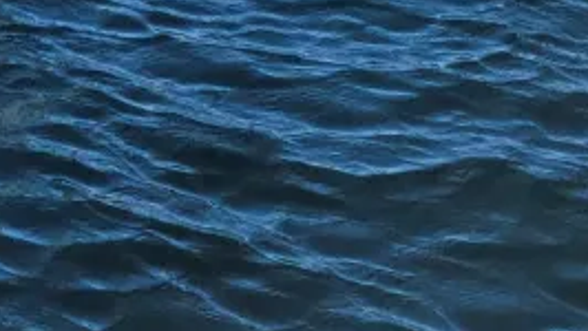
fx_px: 2325
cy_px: -733
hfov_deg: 11.8
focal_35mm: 149
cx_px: -805
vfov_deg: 7.1
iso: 40
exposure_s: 1/2076
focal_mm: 5.4
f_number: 1.8
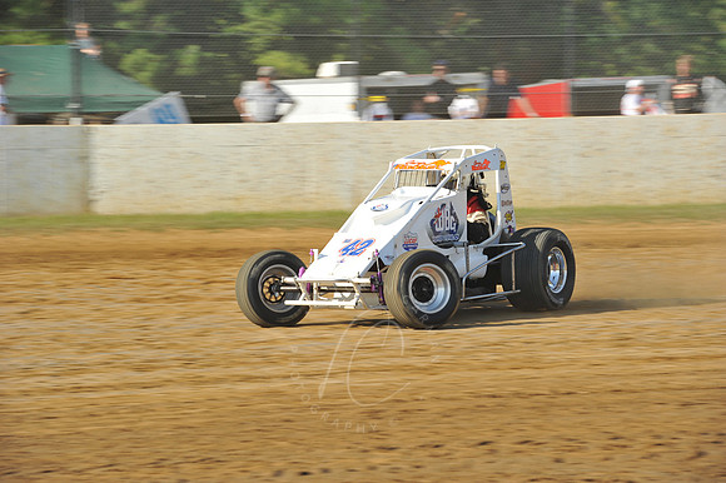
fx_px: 3930
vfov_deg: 7.0
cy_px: 242
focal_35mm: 195
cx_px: 363
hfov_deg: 10.6
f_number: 10
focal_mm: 195
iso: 320
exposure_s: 1/320
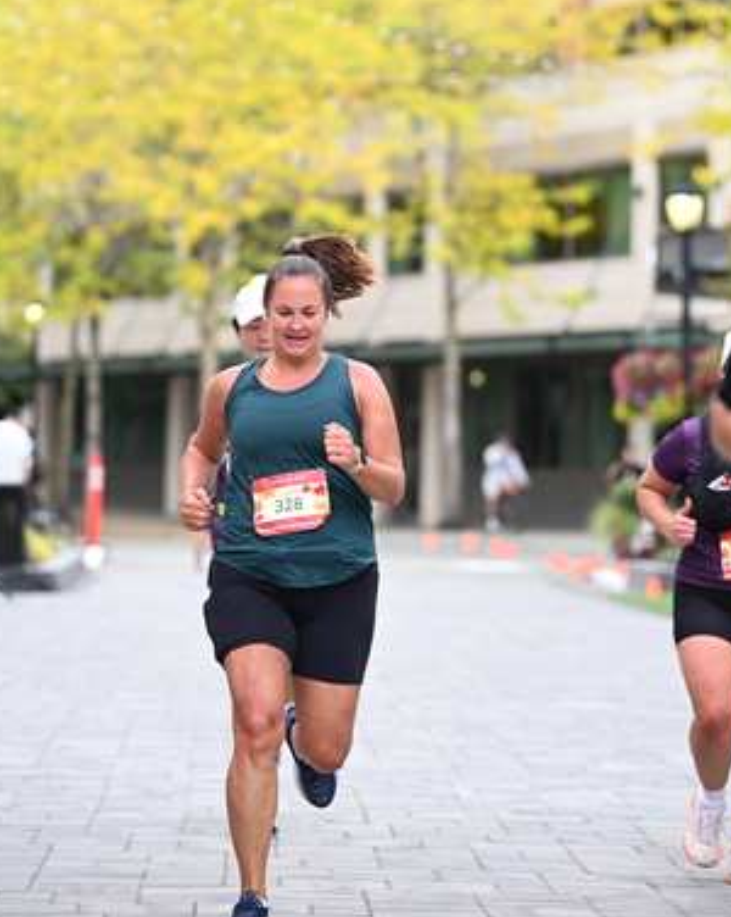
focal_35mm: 165
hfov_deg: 9.4
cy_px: 307
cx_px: 352
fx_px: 4469
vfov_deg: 11.7
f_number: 2.8
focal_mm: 120
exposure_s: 1/1600
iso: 640
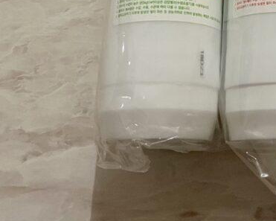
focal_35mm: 70
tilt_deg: -70.9
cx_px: 309
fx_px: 572
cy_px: -45
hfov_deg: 25.1
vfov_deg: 20.4
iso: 500
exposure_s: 1/40
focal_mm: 5.1
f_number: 1.6
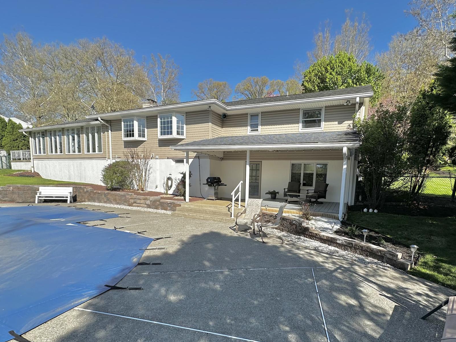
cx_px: 255
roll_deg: -2.7
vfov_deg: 70.6
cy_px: 210
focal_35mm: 18
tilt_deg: -6.4
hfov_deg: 87.4
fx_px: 237
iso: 50
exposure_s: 1/1531
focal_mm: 2.22
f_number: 2.2
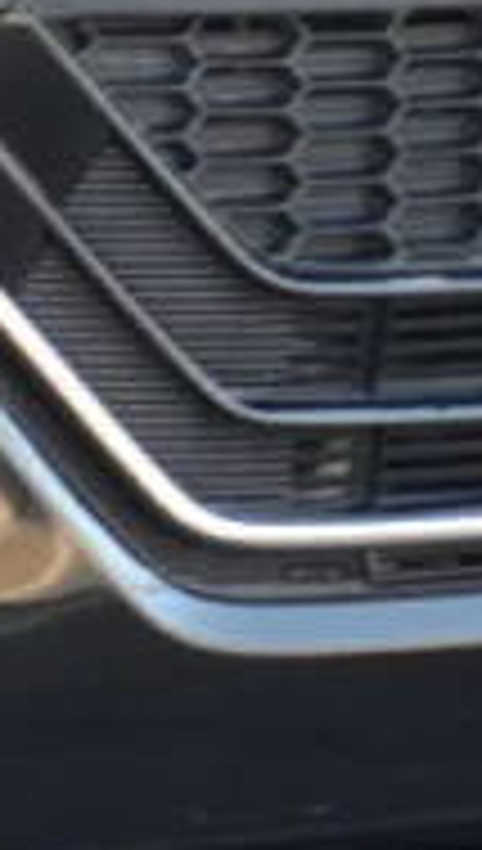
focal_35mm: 604
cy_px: -369
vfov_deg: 3.6
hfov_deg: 2.0
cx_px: -1595
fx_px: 13657
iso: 100
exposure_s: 1/25
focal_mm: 38
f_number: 4.5
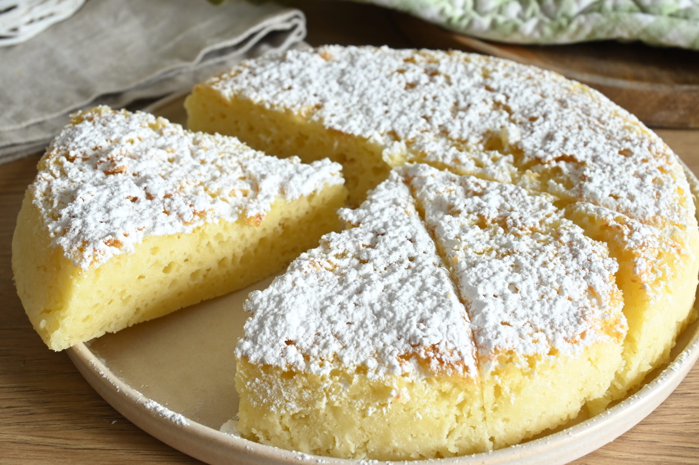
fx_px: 1067
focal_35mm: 55
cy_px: 232
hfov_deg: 36.3
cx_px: 350
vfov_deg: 24.6
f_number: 8
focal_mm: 37
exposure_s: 1/25
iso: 640
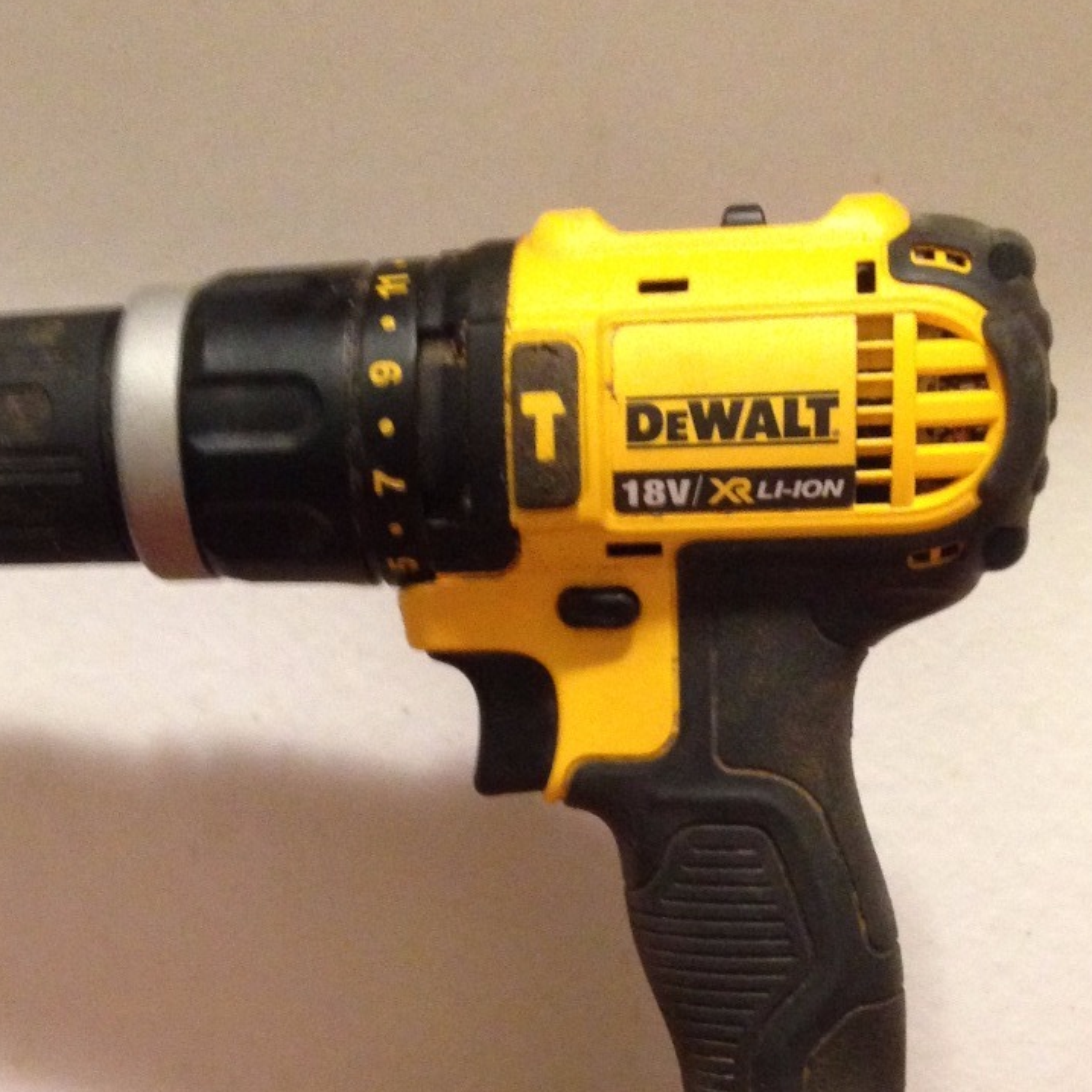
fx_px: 2320
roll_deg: -0.5
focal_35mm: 65
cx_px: 444
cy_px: 909
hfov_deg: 26.4
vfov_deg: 25.9
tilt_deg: -10.3
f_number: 2.4
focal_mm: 4.12
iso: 400
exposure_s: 1/20
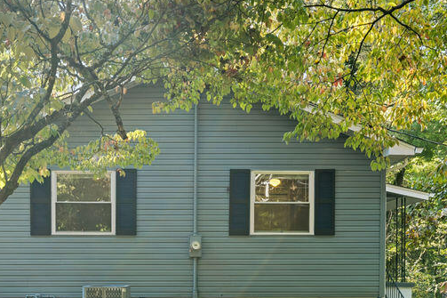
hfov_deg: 36.2
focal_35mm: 55
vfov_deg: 24.4
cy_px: 213
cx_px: 202
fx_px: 683
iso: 320
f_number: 6.3
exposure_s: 1/400
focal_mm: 27
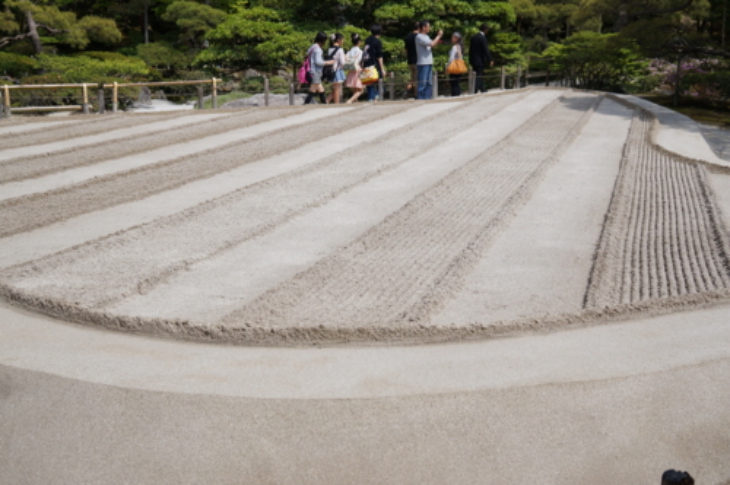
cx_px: 365
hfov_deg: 43.7
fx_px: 911
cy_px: 242
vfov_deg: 29.8
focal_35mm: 45
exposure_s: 1/4000
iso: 400
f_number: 5
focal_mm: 30
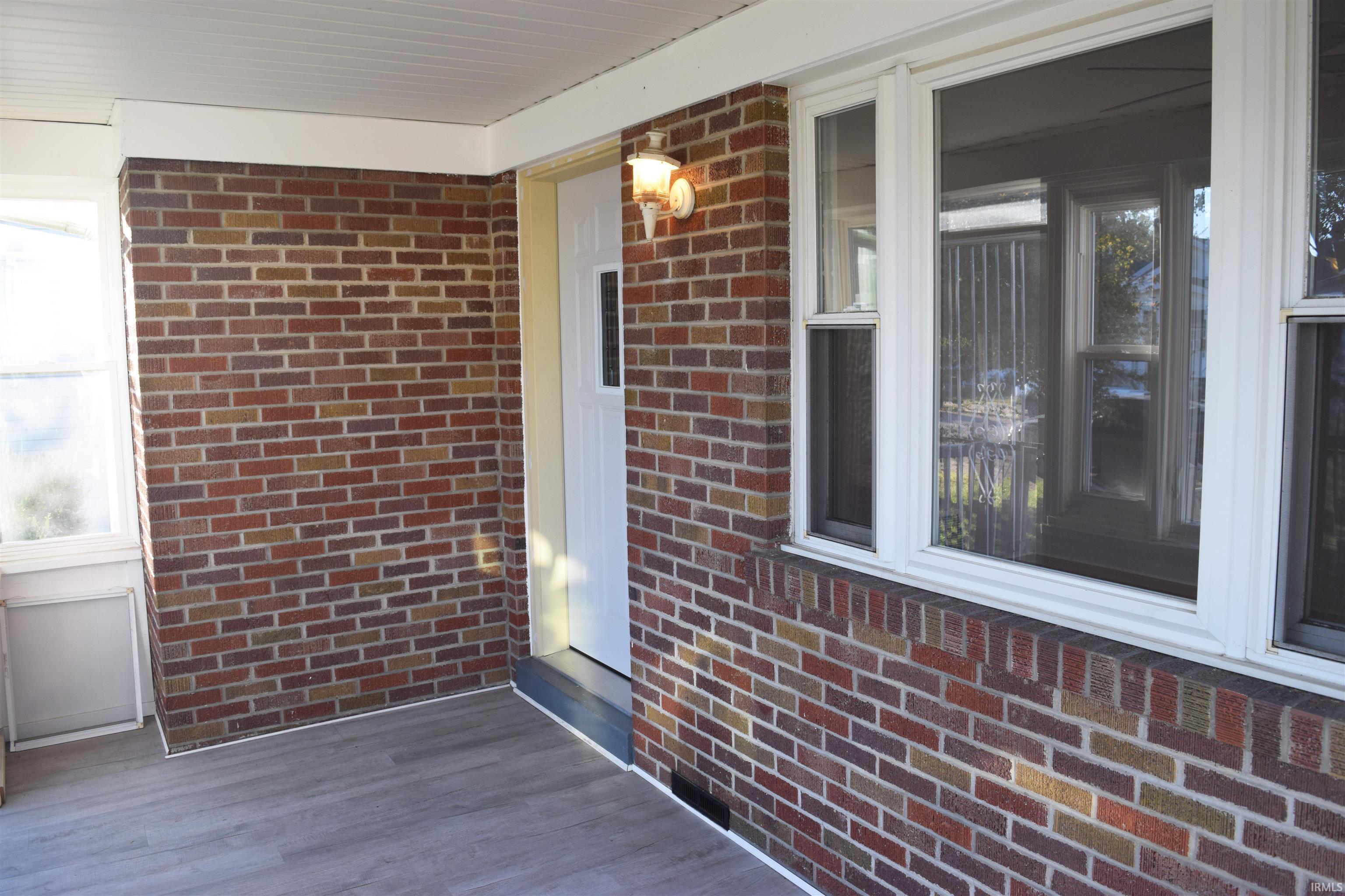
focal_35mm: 27
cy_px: 448
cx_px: 672
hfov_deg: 67.4
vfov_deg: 47.9
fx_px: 1009
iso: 400
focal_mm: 18
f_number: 5
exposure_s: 1/100
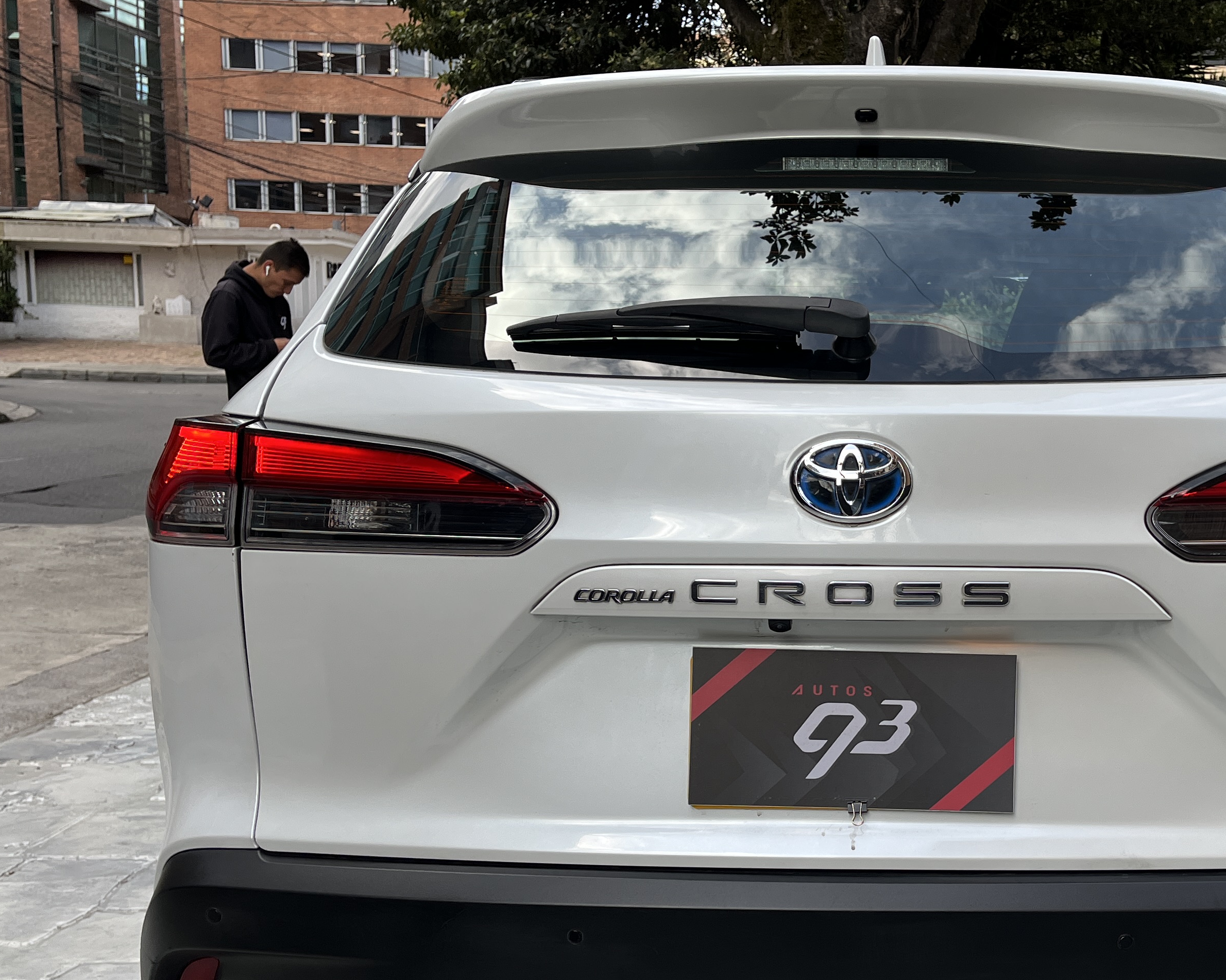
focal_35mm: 43
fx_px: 1560
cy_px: 618
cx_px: 885
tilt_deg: -10.2
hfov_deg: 41.9
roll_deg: -1.9
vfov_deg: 34.7
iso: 50
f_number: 1.6
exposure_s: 1/592
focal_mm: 5.1
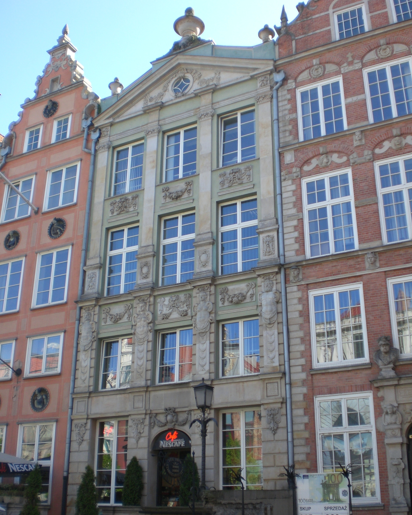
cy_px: 268
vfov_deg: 45.8
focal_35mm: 40
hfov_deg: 37.3
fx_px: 610
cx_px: 206
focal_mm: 6.3
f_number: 3.1
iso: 50
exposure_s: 1/200
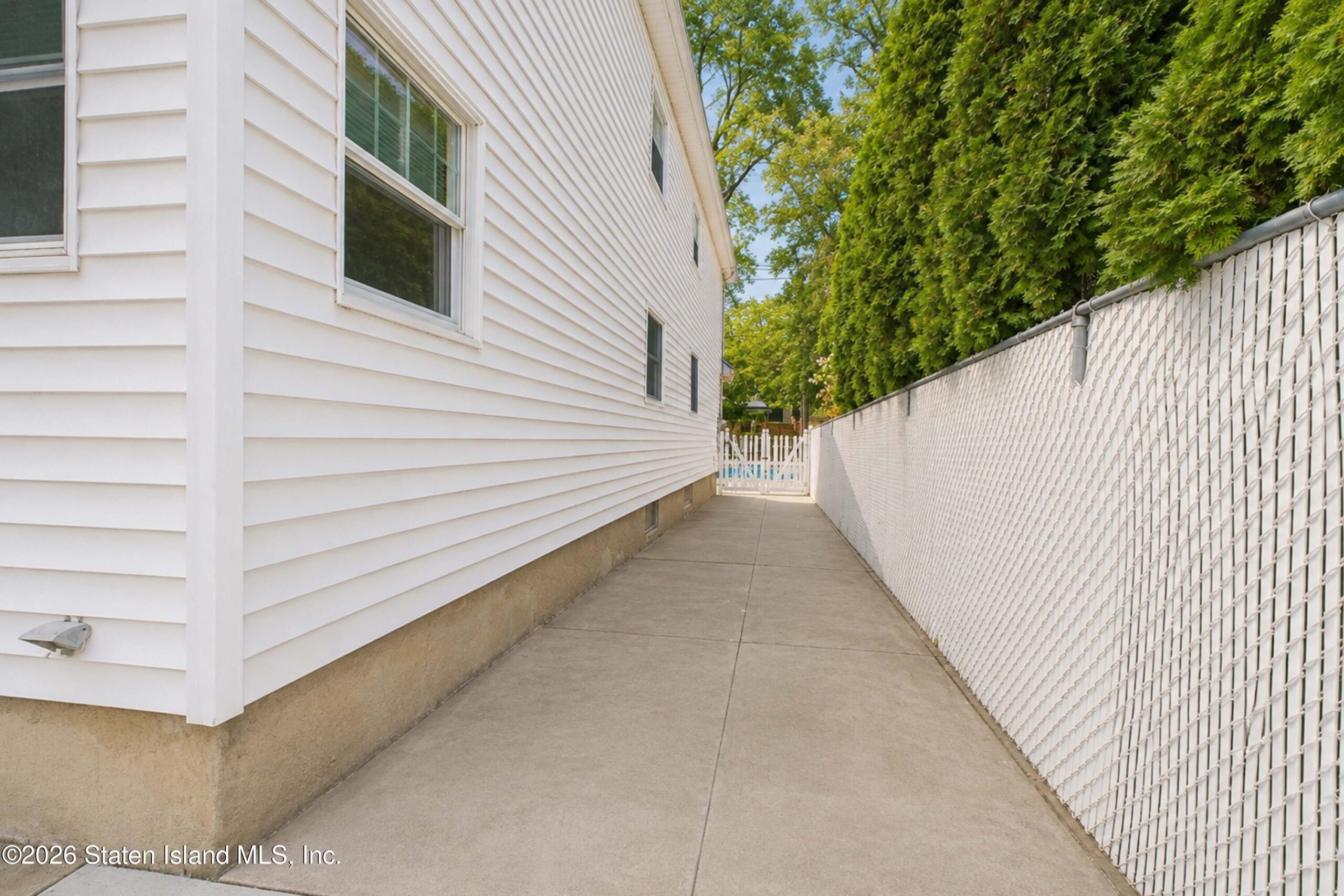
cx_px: 672
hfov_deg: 100.4
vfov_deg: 77.3
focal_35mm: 15
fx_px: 560
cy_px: 448
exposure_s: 1/100
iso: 1000
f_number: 10
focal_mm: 10
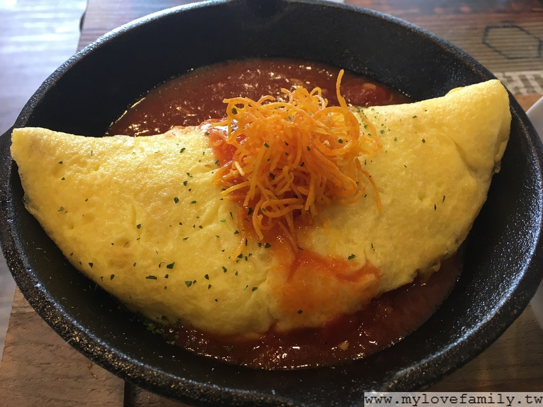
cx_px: 272
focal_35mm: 29
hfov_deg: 61.7
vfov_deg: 48.2
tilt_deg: -52.3
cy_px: 204
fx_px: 455
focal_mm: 4.15
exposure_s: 1/30
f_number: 2.2
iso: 64
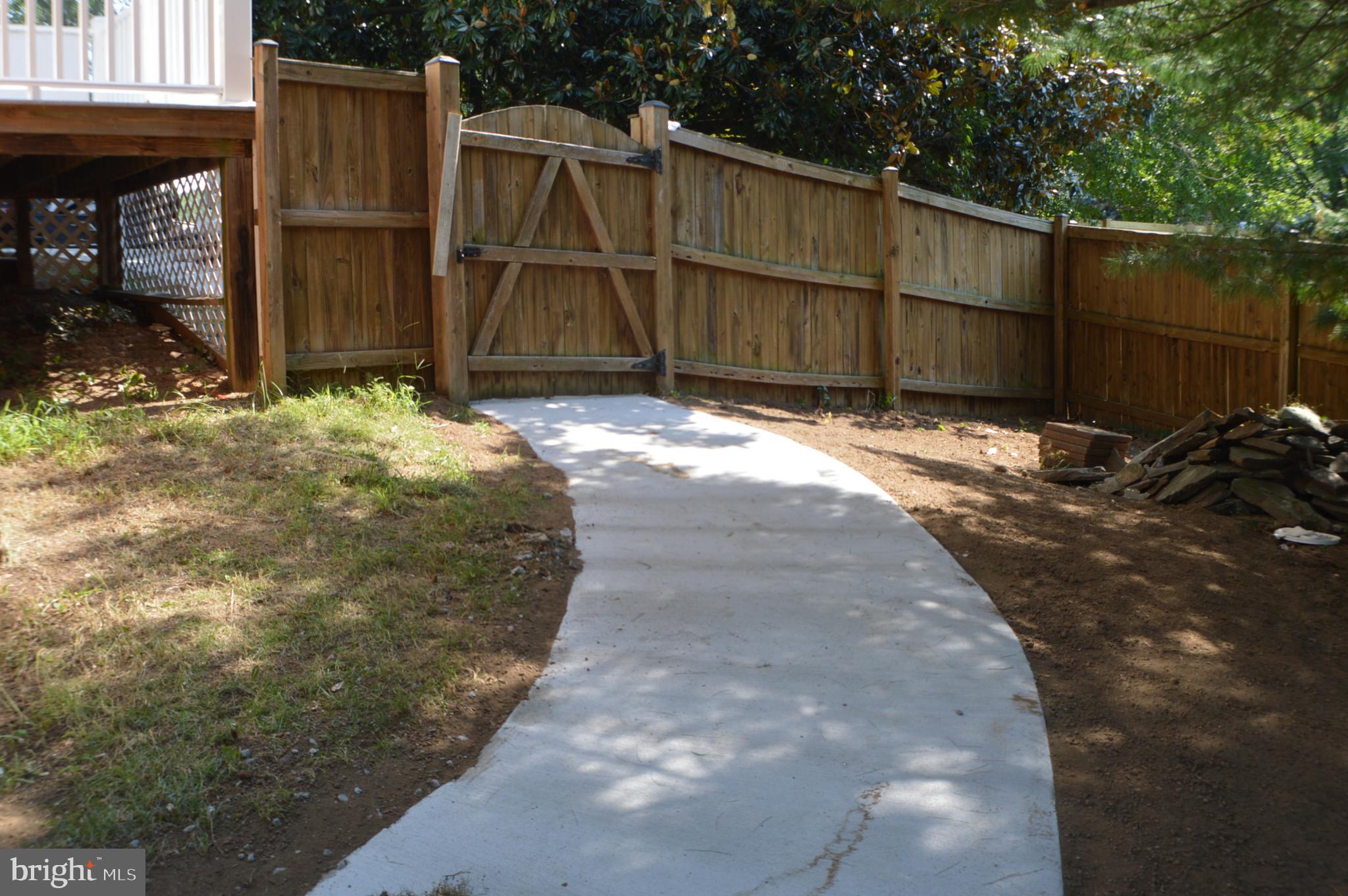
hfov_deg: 43.6
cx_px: 674
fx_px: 1683
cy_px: 448
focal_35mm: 45
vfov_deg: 29.8
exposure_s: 1/125
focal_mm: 30
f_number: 5.6
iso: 160
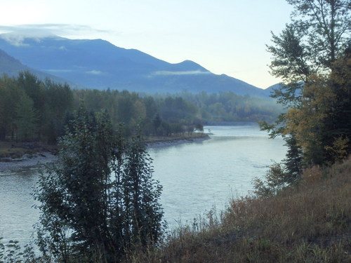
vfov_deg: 29.7
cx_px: 176
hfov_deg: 38.9
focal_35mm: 49
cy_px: 132
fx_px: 497
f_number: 4.9
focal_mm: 8.8
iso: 125
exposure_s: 1/320
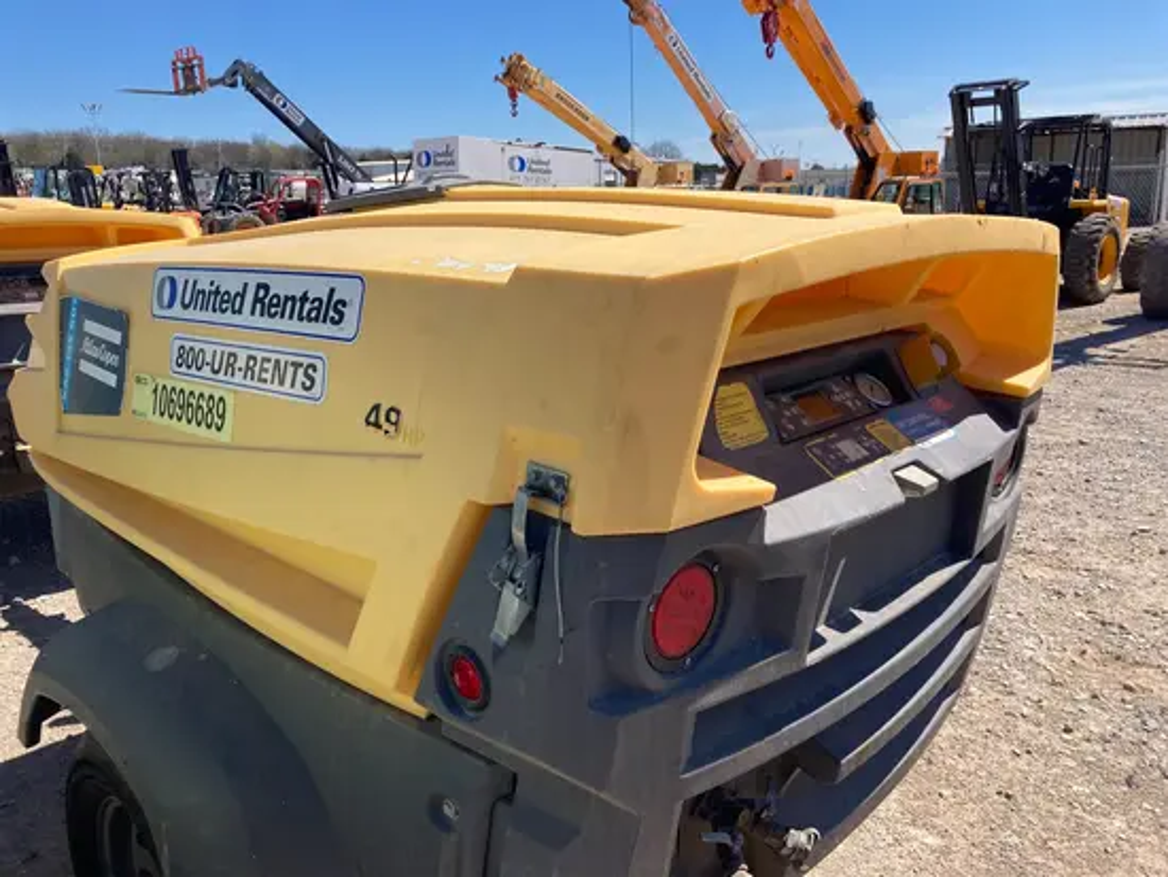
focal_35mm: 28
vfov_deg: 49.8
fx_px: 945
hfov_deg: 63.4
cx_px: 584
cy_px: 438
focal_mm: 3.99
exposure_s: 1/1799
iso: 20
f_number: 1.8
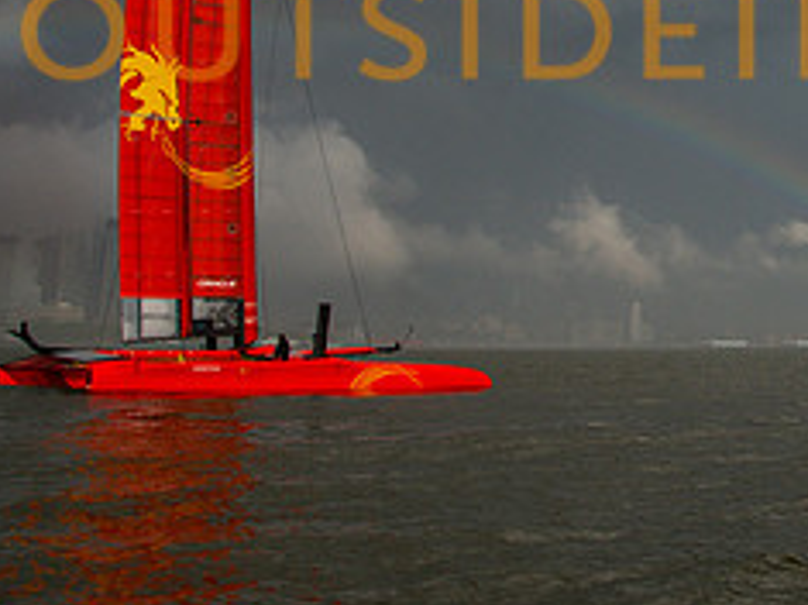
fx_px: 1330
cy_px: 9
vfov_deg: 24.5
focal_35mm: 57
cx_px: 760
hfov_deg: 31.8
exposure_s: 1/8000
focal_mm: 24
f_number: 5.6
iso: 320
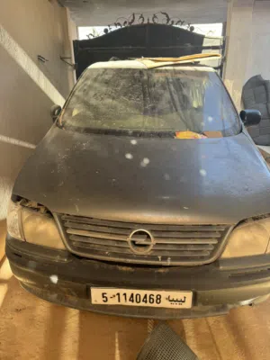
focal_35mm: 24
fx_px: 250
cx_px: 135
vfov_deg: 71.6
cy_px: 180
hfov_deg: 56.8
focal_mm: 6.76
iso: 50
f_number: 1.78
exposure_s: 1/100
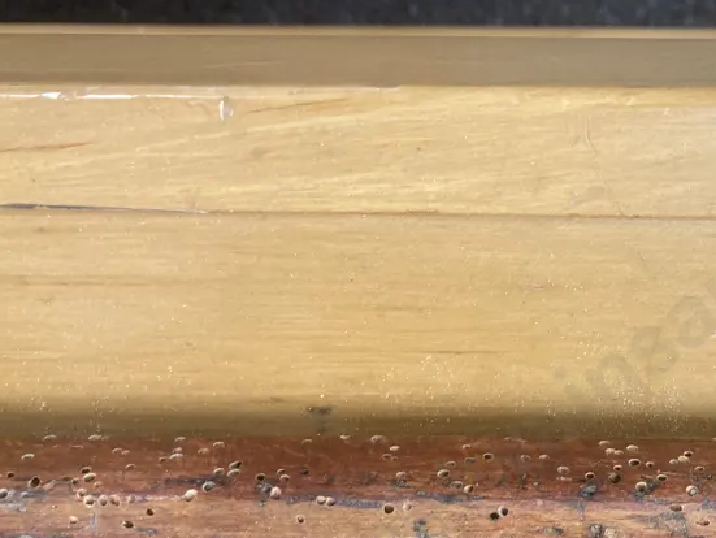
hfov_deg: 34.8
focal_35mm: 52
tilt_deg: -61.2
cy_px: 360
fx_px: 1076
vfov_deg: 27.9
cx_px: 639
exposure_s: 1/50
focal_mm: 3.99
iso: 125
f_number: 1.8
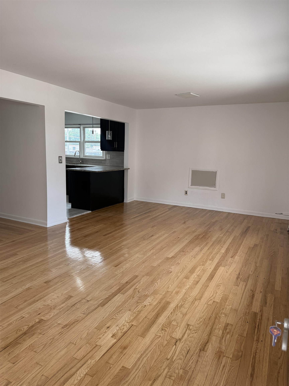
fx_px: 267
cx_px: 144
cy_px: 193
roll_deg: -1.7
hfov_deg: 56.8
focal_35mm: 24
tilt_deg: -9.2
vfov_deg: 71.6
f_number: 1.78
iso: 125
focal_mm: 6.76
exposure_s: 1/210
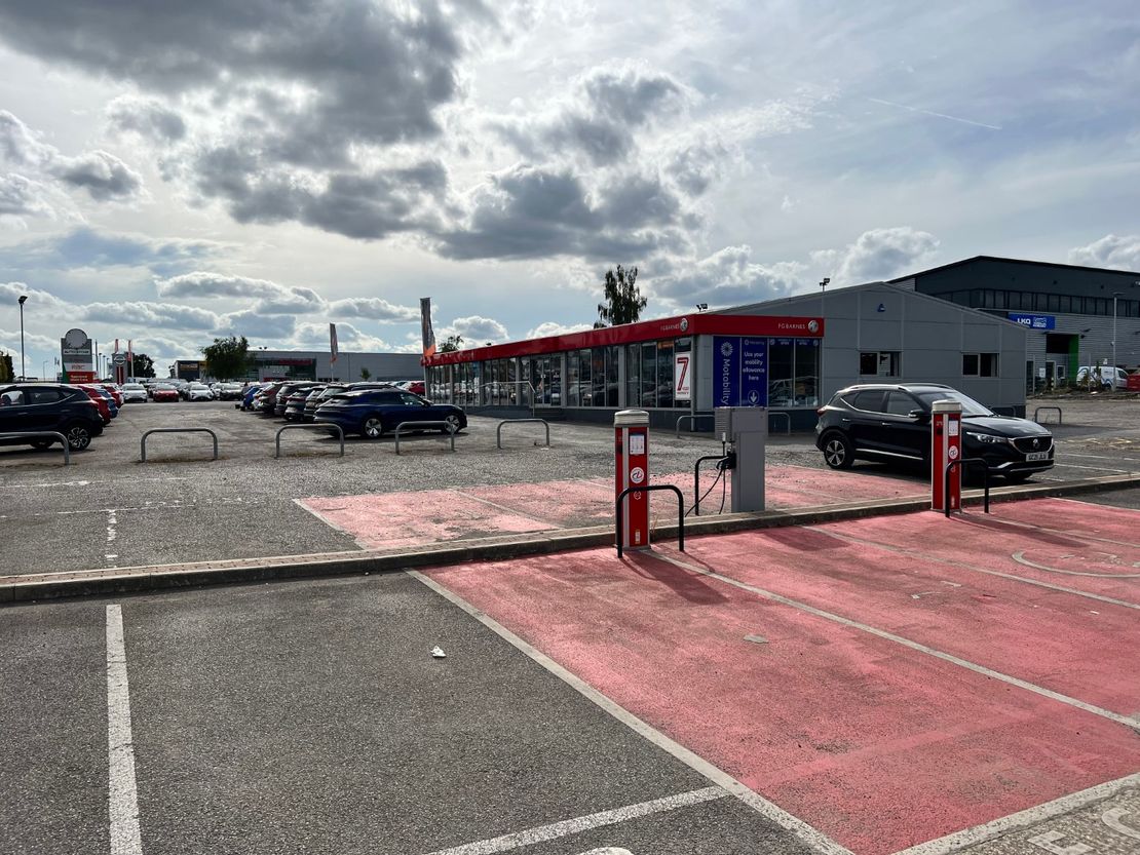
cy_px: 428
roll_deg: +0.7
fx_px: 856
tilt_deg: +0.1
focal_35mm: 26
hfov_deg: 67.3
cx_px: 570
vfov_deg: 53.1
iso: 50
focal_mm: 5.7
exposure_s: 1/10309
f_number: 1.5
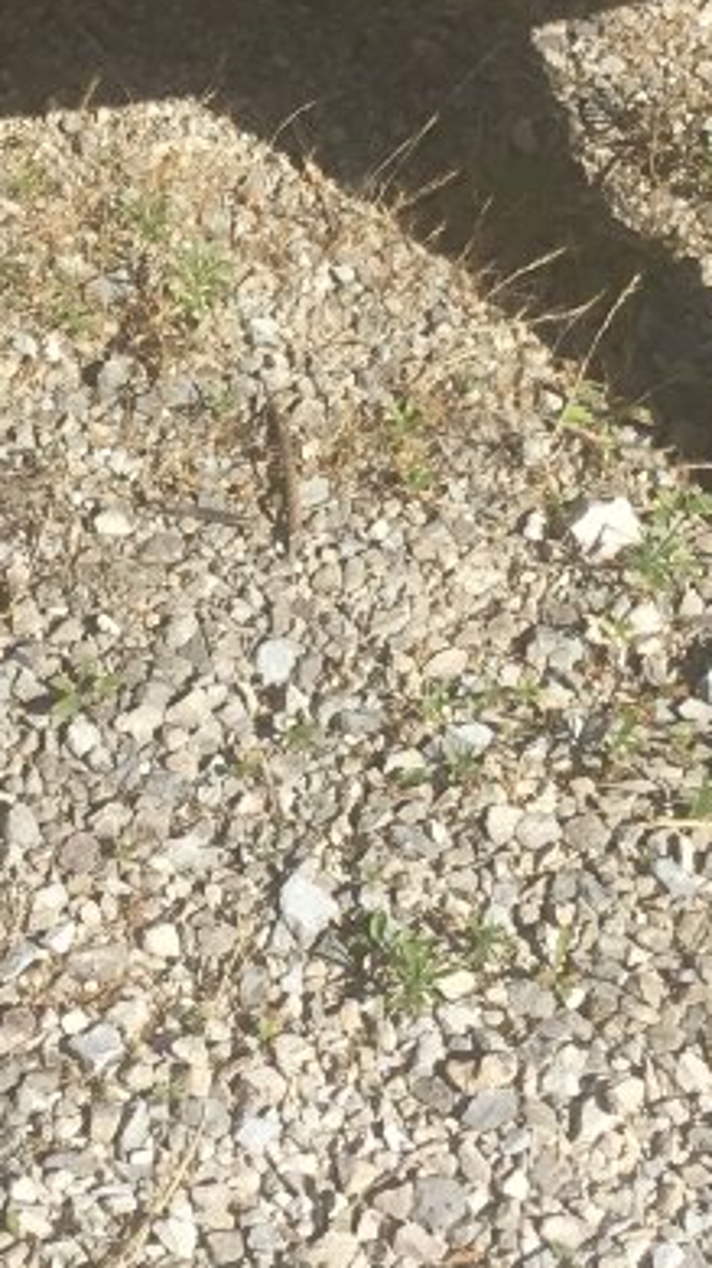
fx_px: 3495
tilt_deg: -42.3
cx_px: 140
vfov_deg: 20.5
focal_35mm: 104
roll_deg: +0.5
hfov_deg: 11.6
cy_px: 371
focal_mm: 3.3
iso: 25
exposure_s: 1/1181
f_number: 2.4
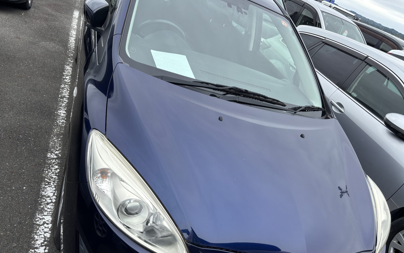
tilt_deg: -29.4
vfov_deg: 44.4
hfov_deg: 66.5
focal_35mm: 28
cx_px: 200
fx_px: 308
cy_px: 148
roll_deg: -23.1
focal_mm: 5.96
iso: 50
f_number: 1.6
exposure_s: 1/1164
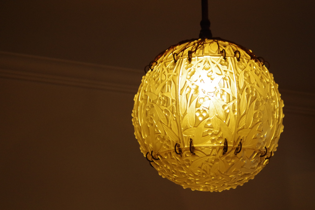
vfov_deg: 16.6
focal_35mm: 82
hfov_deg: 24.6
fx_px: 722
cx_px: 158
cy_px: 105
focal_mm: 55
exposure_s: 1/250
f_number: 4
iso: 2000
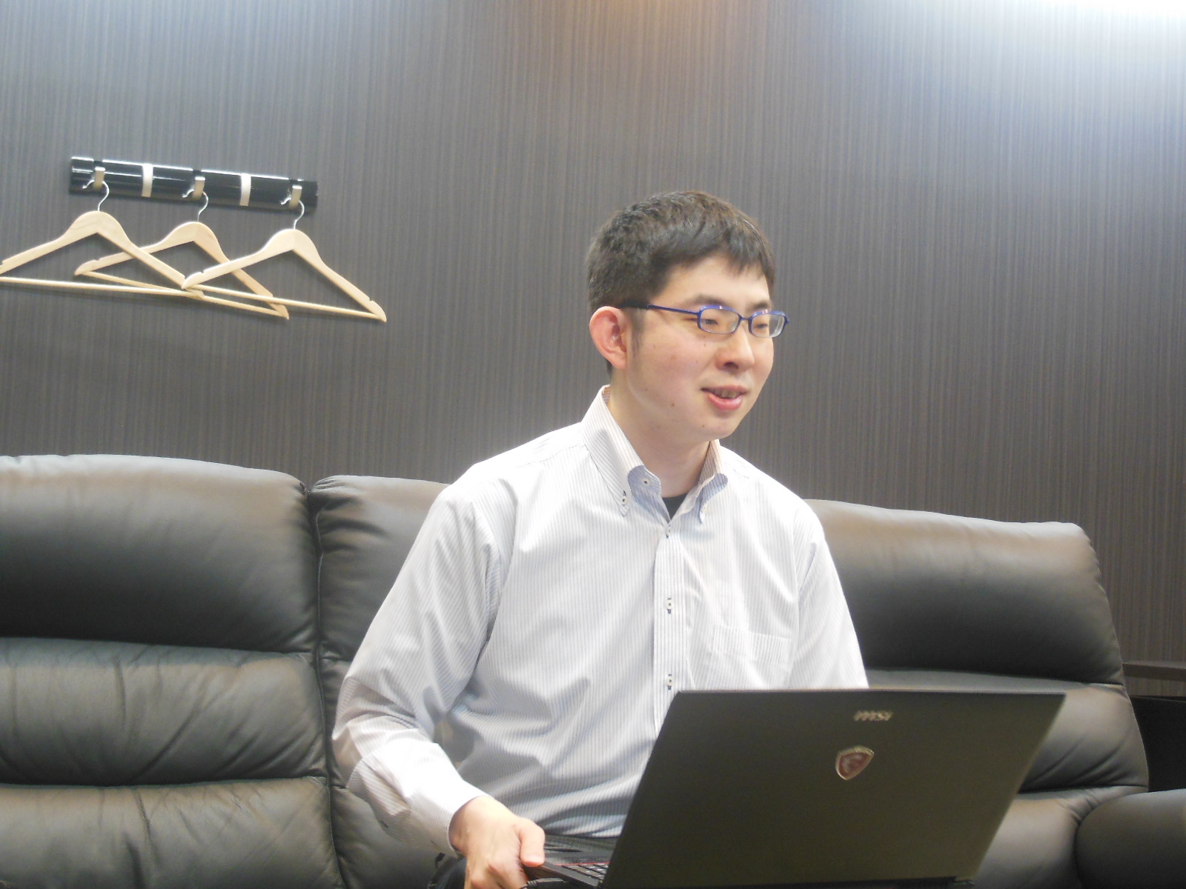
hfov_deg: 27.8
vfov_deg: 21.0
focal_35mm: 70
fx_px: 2398
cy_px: 444
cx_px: 593
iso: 400
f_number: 5.2
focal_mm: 12.4
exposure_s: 1/10
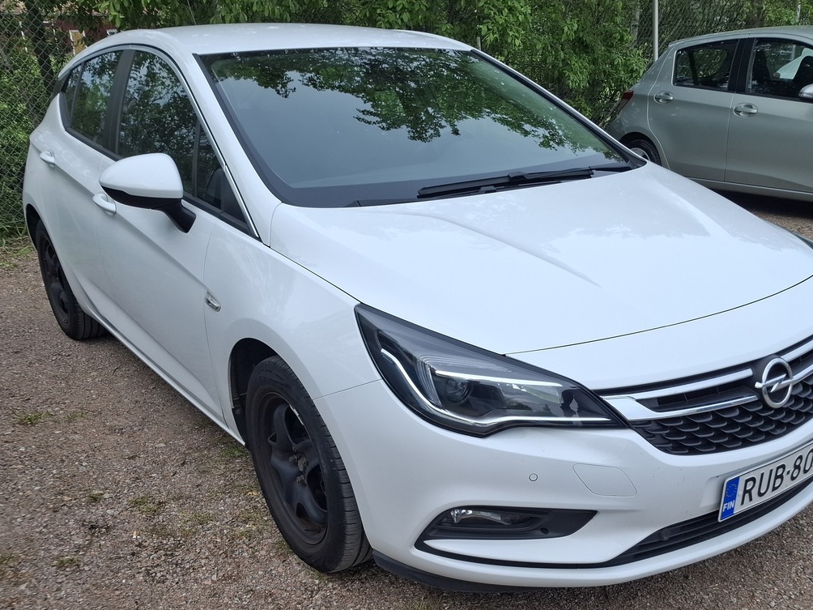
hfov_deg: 55.1
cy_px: 412
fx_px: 775
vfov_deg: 42.3
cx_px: 475
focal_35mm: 33
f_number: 1.8
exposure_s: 1/861
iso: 50
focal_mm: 5.54
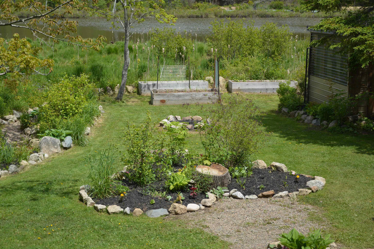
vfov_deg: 21.6
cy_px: 124
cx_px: 187
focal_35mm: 63
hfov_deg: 31.9
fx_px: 654
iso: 100
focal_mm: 42
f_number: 4.8
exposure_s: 1/500
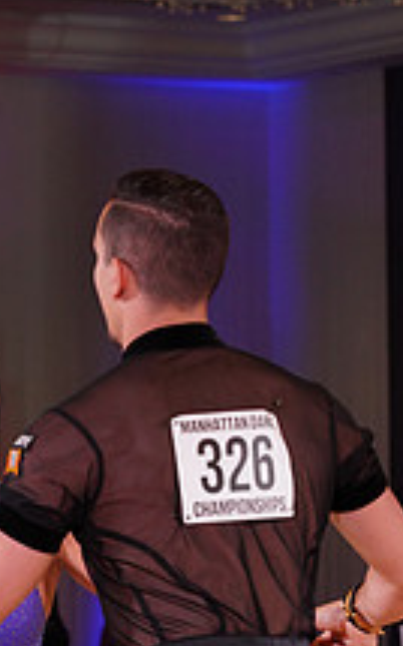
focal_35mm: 289
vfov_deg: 7.2
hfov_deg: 4.5
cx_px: 101
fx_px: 5089
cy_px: 805
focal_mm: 105
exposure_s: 1/160
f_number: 6.3
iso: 1600
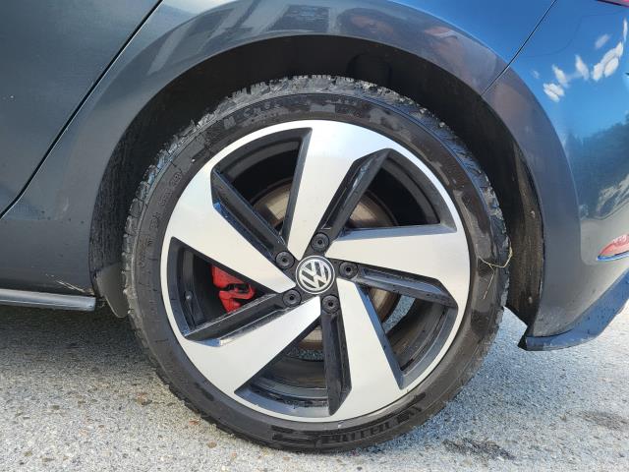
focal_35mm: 26
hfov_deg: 67.3
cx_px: 314
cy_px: 236
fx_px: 472
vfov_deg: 53.1
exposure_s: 1/139
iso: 40
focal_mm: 5.4
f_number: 1.8
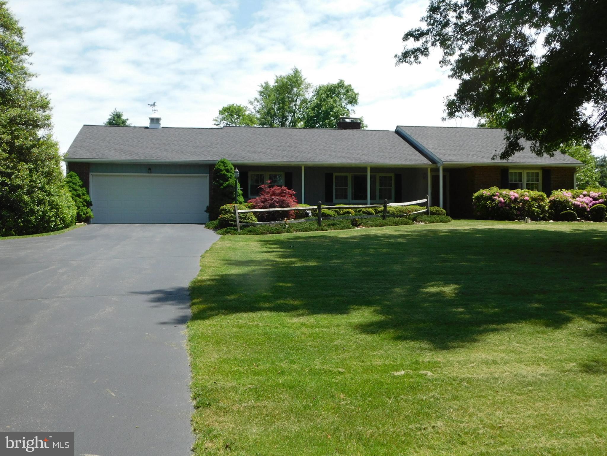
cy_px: 228
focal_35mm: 36
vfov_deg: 39.7
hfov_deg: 51.4
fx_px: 631
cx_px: 304
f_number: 3.5
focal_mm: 6.3
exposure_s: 1/1000
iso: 125
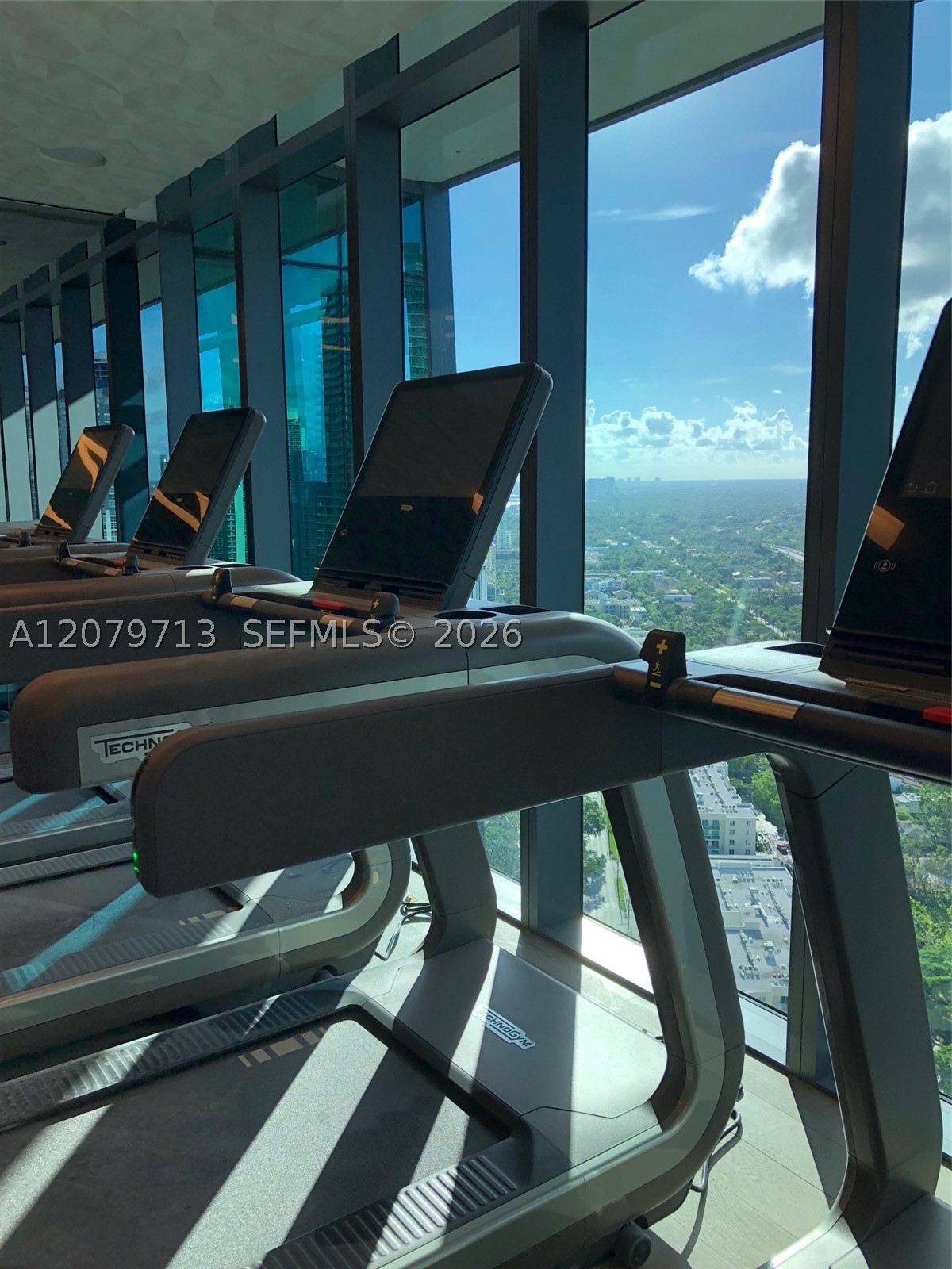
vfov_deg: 61.7
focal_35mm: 29
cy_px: 634
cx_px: 476
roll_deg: +0.5
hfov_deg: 48.2
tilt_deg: -8.6
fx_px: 1063
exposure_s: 1/565
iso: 20
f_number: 1.8
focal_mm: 3.99
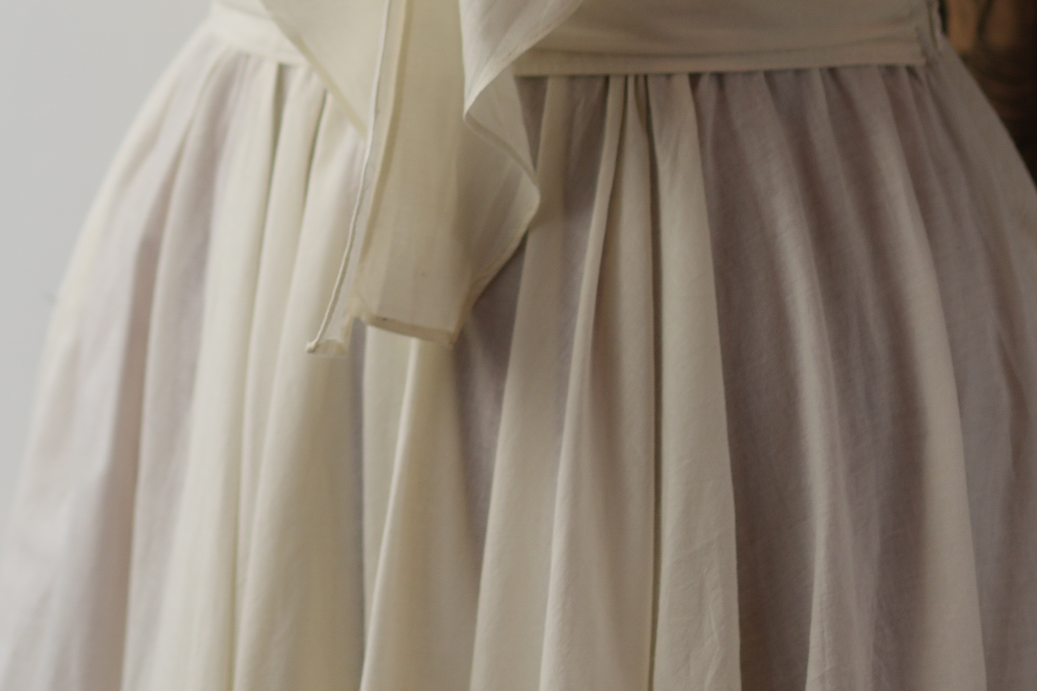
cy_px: -492
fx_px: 3744
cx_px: -227
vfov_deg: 10.1
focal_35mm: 130
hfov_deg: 15.2
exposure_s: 1/250
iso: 100
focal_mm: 35
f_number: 2.5
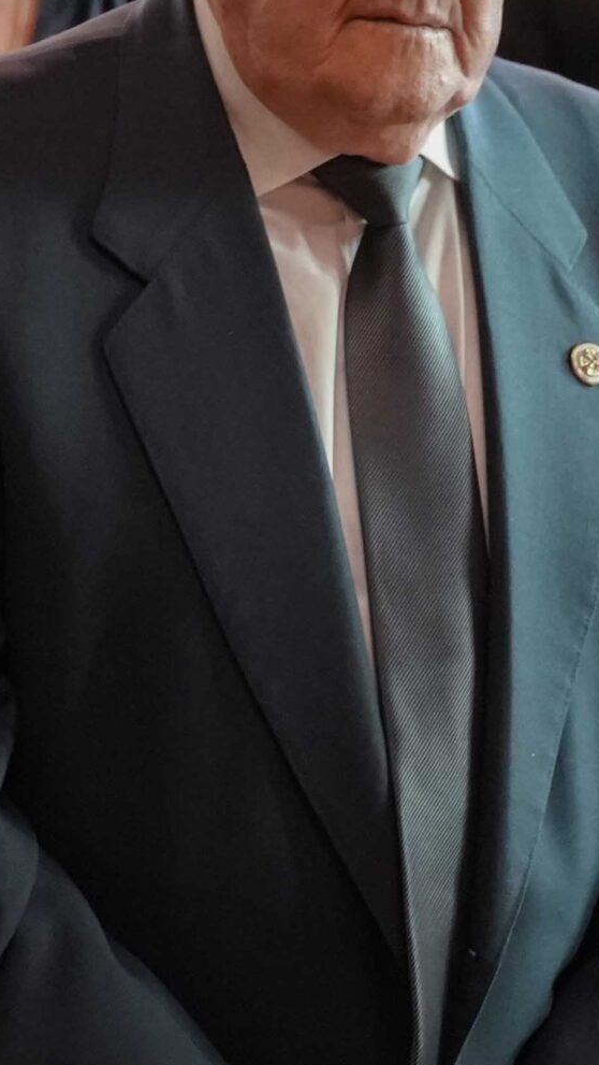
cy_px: 332
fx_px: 7026
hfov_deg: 4.9
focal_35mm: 249
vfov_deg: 8.7
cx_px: 381
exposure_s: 1/160
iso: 10000
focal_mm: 92
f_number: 4
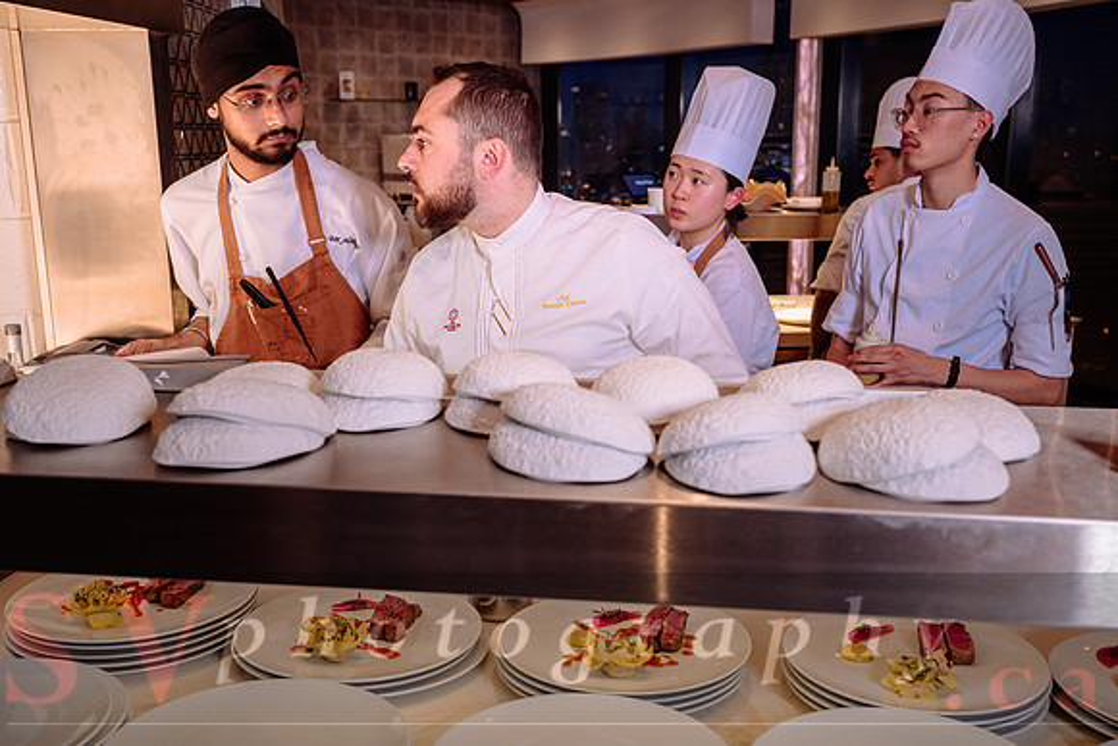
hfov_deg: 50.1
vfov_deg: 34.6
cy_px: 440
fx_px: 1195
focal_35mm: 38
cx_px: 594
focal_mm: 31.5
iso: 800
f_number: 4.5
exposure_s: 1/100
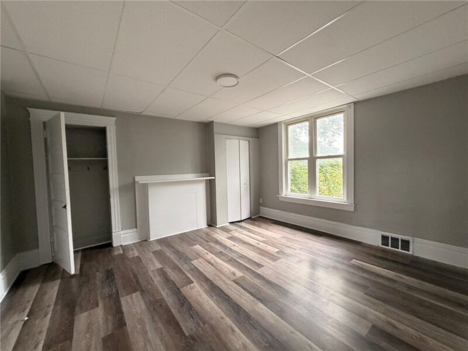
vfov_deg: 85.7
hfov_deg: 102.1
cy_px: 176
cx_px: 234
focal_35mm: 14
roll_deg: +1.6
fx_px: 189
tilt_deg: -2.6
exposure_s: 1/118
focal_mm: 2.22
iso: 320
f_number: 2.2
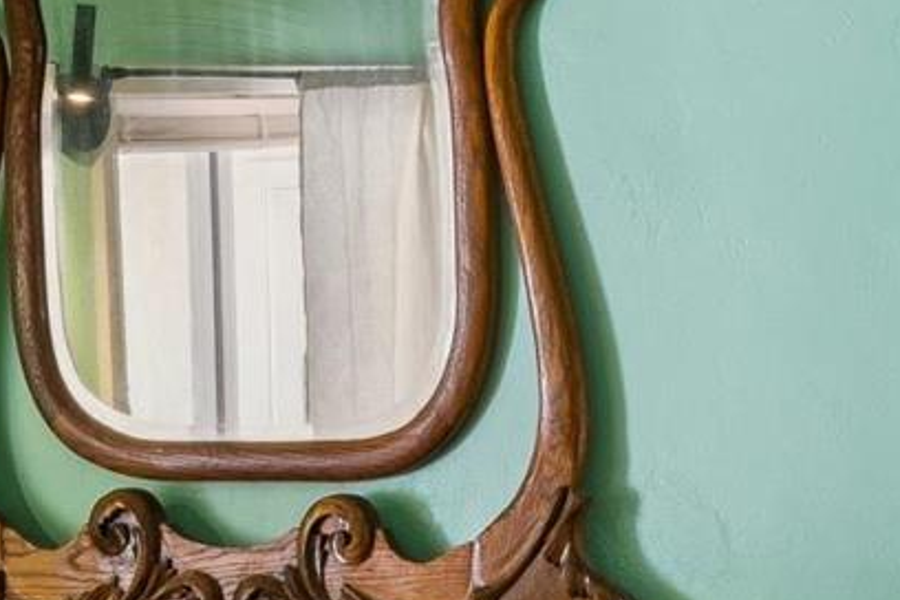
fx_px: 2994
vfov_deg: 11.4
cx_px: 571
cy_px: 311
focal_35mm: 120
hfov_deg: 17.1
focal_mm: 15.9
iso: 400
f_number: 13
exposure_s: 1/3.33
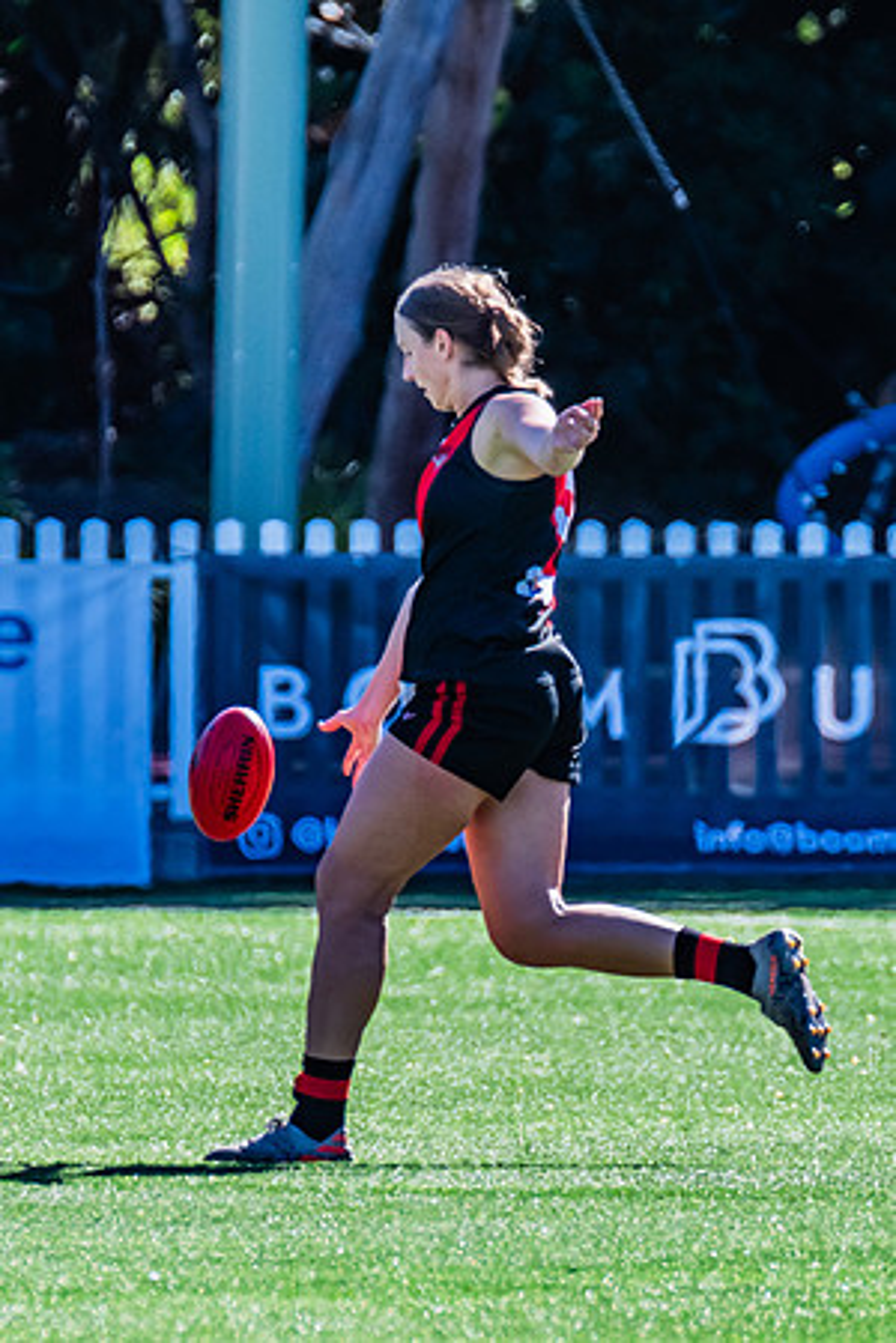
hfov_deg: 1.2
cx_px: 720
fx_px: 44315
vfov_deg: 1.7
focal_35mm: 1187
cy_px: 793
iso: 800
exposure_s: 1/1250
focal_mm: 600
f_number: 9
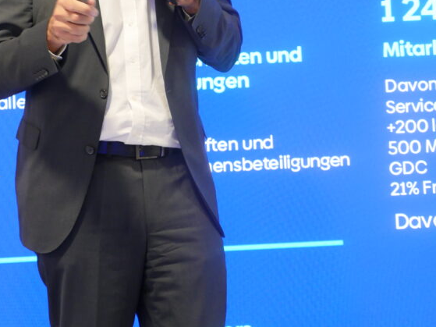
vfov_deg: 13.4
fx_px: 1385
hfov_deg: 17.9
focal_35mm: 110
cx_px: 219
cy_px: 40
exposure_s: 1/60
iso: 1250
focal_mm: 30
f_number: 2.8
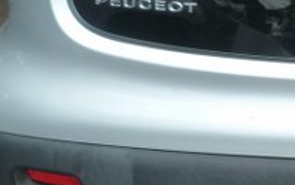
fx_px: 861
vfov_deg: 12.2
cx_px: 468
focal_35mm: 107
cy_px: 16
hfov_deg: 17.2
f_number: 2.8
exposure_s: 1/125
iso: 125
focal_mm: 4.5
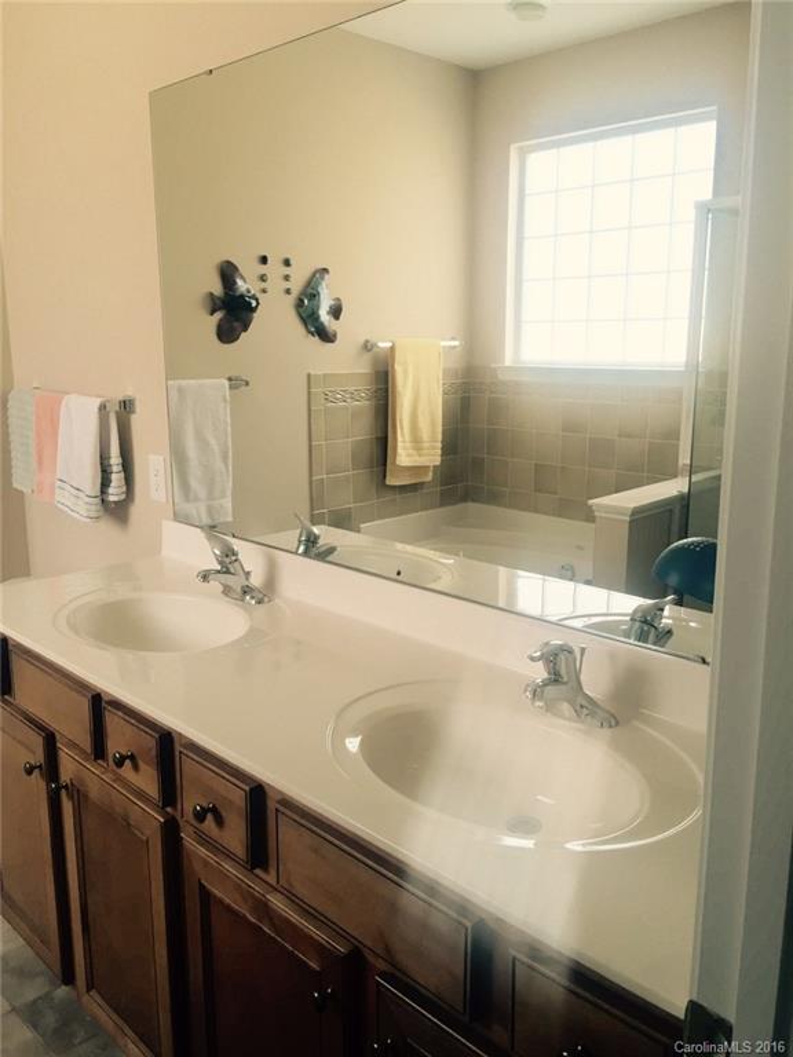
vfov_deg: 61.7
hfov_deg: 48.2
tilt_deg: -11.5
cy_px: 528
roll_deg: -1.0
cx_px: 396
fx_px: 886
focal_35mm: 29
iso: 40
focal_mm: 4.15
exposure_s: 1/120
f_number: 2.2
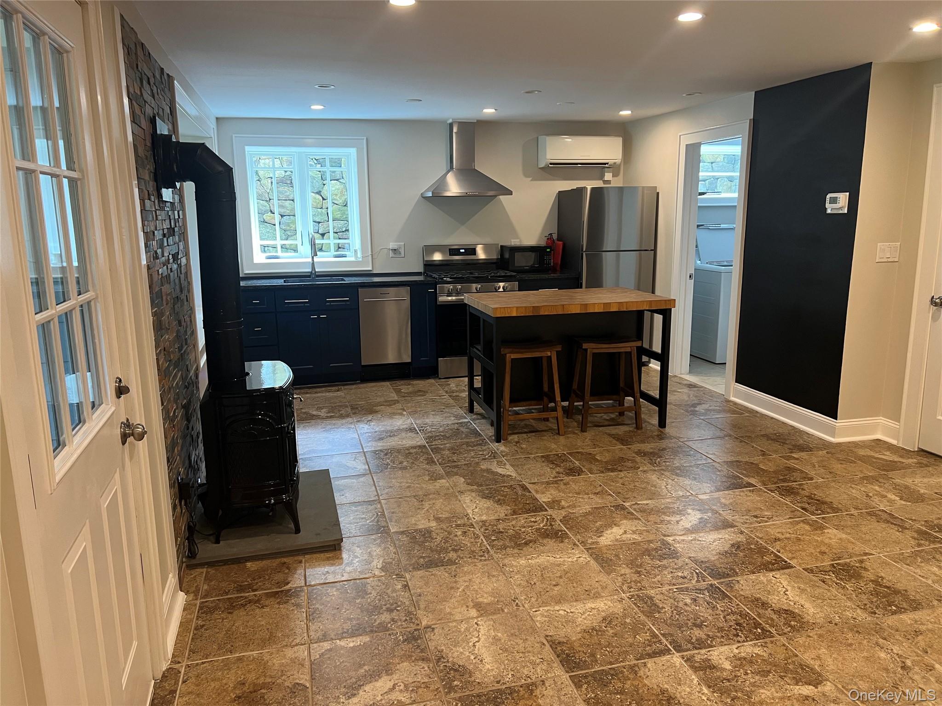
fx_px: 708
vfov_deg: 53.1
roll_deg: +0.8
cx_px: 471
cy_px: 353
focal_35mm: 26
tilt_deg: -11.4
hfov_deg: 67.3
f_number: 1.5
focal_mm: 5.7
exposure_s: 1/60
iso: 125
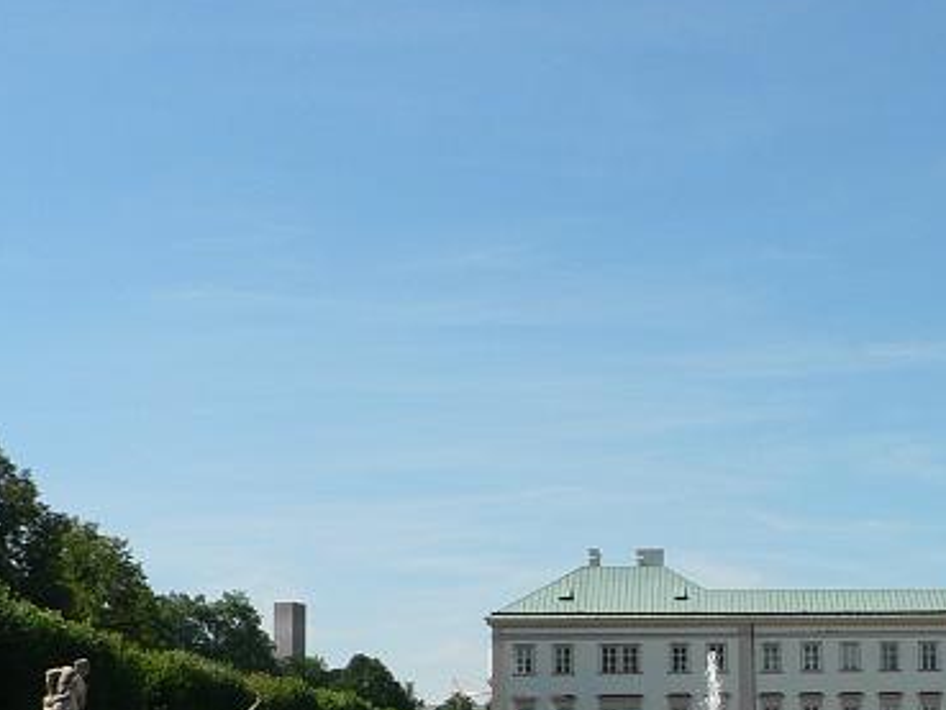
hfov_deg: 23.8
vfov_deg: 18.6
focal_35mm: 78
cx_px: 972
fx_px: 2132
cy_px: 618
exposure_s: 1/400
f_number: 5.6
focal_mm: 6
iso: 80
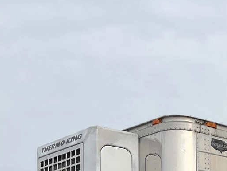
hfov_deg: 15.7
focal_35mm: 113
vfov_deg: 12.3
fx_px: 741
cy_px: 277
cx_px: 361
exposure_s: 1/1412
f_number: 1.8
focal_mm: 3
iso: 25
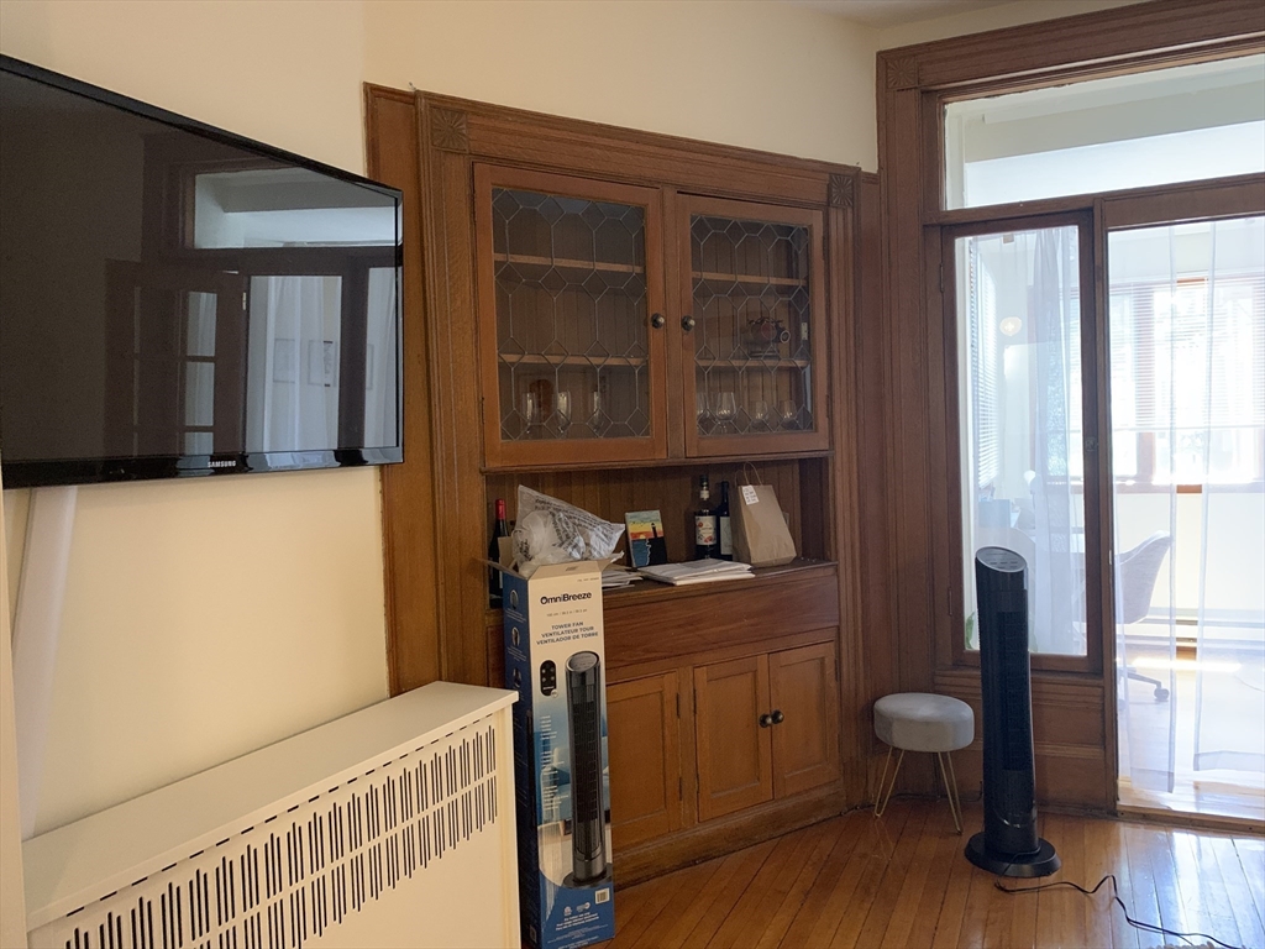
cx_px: 632
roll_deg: +2.0
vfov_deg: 53.1
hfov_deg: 67.3
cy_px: 474
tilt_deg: -2.2
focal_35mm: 26
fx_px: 950
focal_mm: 4.25
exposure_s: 1/30
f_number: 1.8
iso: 400
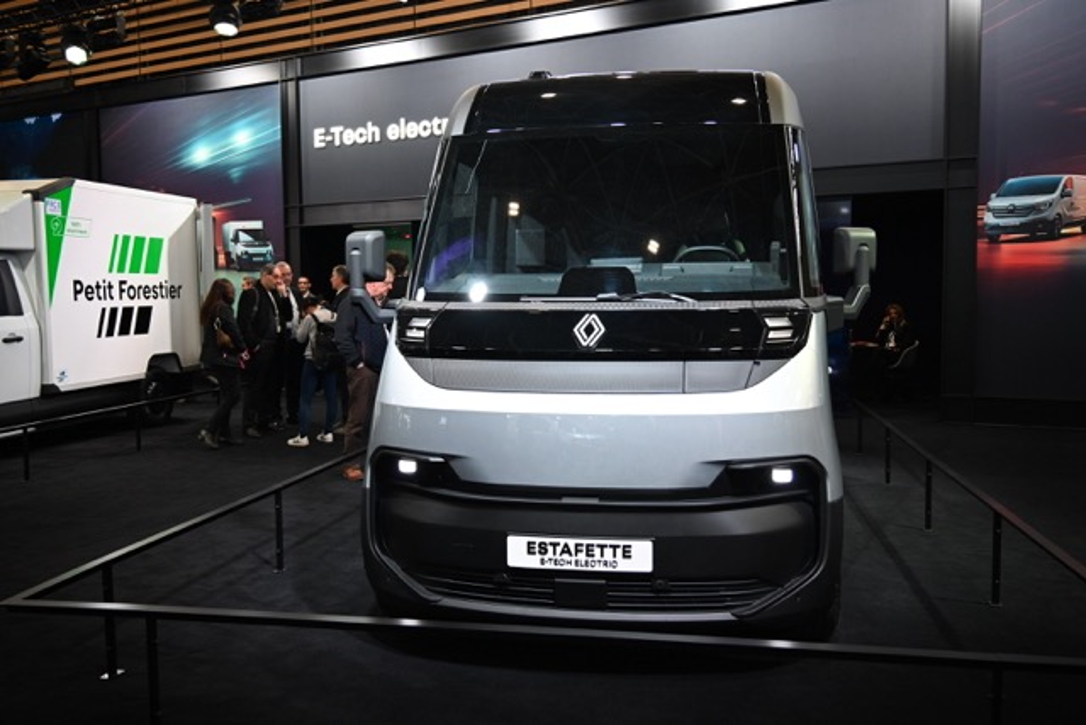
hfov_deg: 60.3
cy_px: 362
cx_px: 543
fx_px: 935
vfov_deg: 42.3
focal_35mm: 31
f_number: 4.2
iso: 1000
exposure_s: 1/125
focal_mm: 31
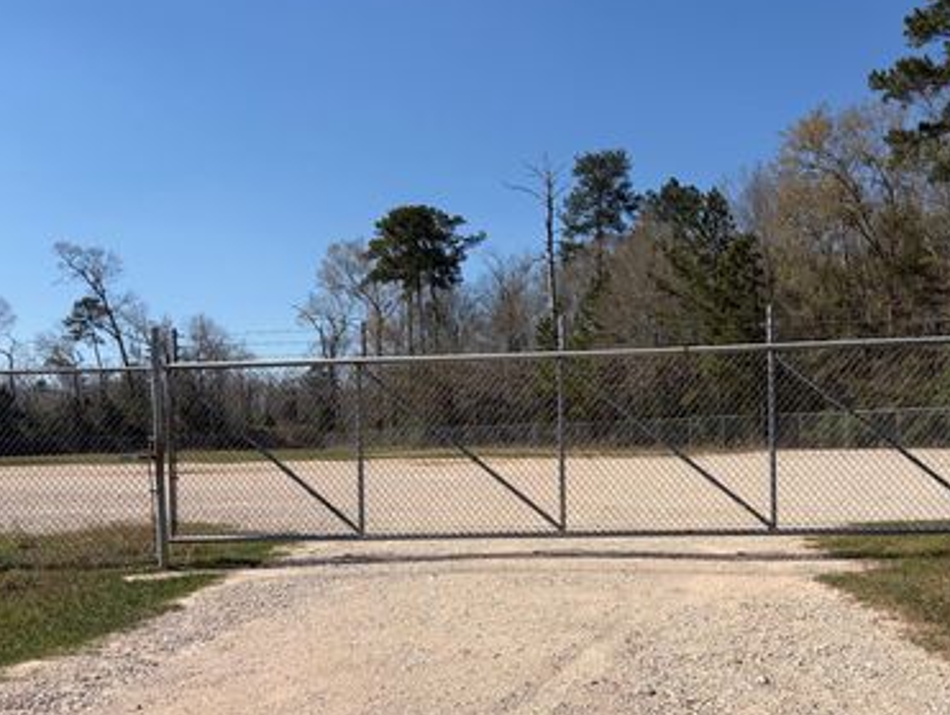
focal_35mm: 35
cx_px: 599
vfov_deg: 40.5
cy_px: 447
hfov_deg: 52.0
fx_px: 961
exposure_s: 1/7813
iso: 64
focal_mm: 5.96
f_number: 1.6
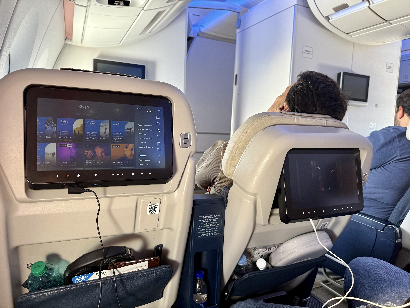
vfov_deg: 56.8
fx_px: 284
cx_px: 205
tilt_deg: +1.4
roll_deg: +0.9
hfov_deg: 71.6
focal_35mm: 24
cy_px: 154
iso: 200
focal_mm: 6.76
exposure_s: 1/54
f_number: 1.78
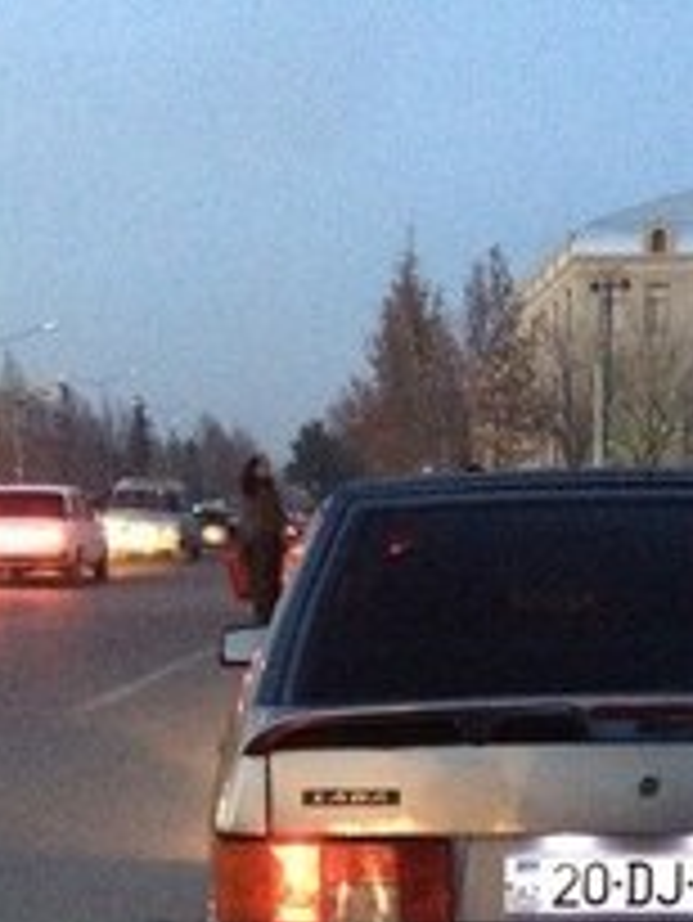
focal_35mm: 70
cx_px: 464
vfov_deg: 25.0
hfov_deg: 21.0
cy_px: 1106
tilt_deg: -17.5
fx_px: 1867
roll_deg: +3.0
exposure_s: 1/17
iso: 400
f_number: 2.2
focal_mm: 4.15
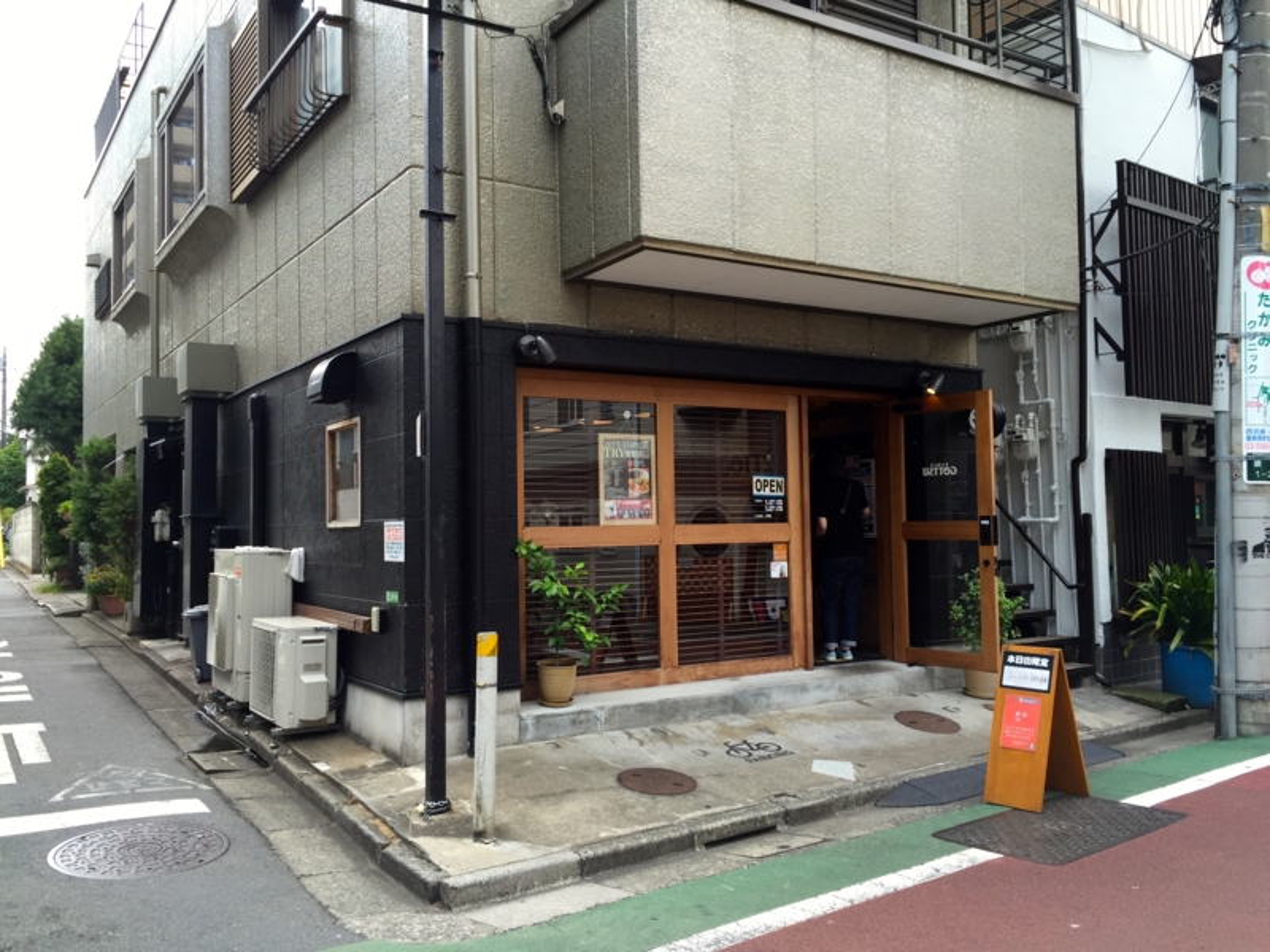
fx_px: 1064
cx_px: 635
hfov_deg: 61.7
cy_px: 476
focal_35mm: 29
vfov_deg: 48.2
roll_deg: +0.3
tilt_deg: +2.3
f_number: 2.2
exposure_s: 1/187
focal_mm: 4.15
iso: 32
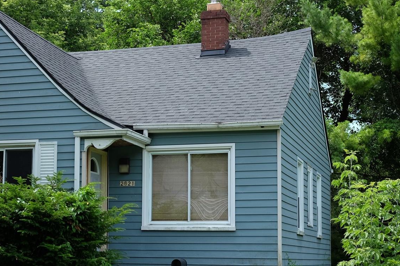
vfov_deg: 18.4
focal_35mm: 74
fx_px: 822
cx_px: 127
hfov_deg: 27.2
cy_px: 165
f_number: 5.6
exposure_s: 1/320
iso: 200
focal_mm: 27
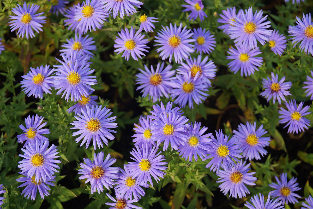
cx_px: 156
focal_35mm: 52
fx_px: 456
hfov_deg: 37.9
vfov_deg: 25.8
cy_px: 104
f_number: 5.6
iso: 100
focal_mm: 35
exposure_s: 1/200
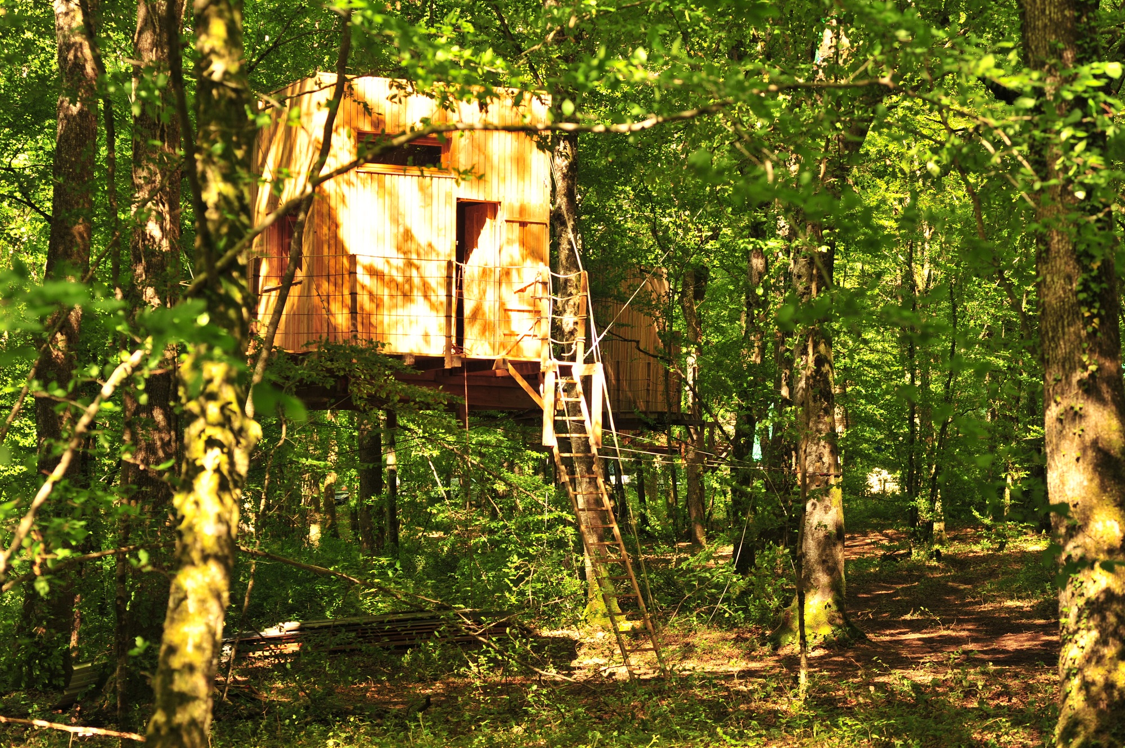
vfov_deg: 15.2
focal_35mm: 90
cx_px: 562
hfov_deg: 22.6
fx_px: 2810
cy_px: 374
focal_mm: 90
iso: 200
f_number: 5.6
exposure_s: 1/100
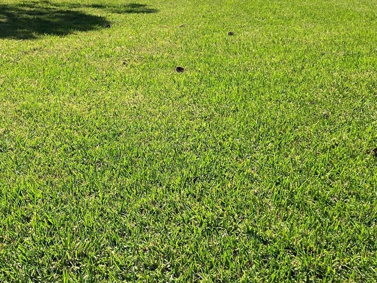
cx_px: 168
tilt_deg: -7.8
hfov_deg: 33.2
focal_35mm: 58
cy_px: 49
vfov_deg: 24.7
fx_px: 632
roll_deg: +1.5
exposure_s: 1/1389
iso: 32
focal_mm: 3.99
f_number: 1.8
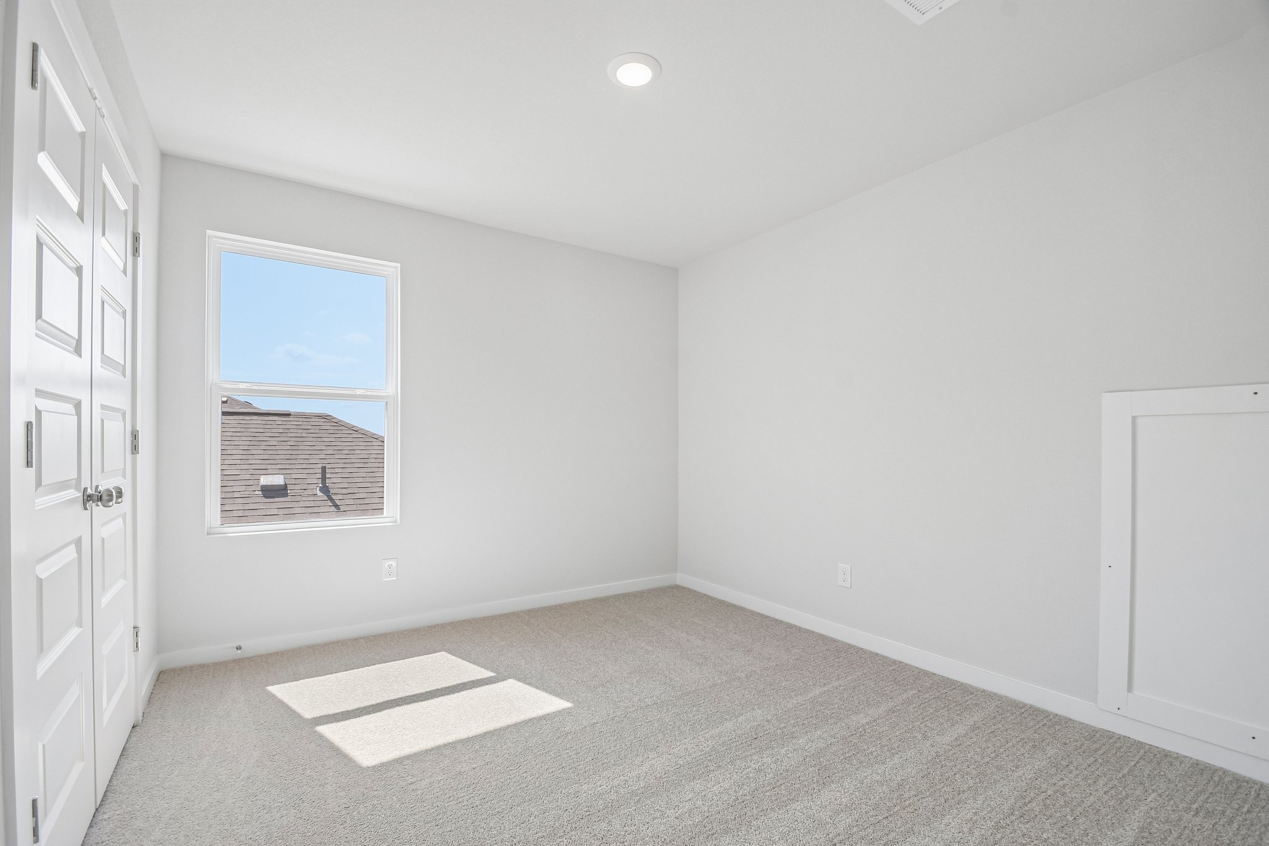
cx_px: 634
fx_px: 529
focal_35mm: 15
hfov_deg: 100.4
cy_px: 423
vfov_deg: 77.3
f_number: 8
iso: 400
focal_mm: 10
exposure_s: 1/160
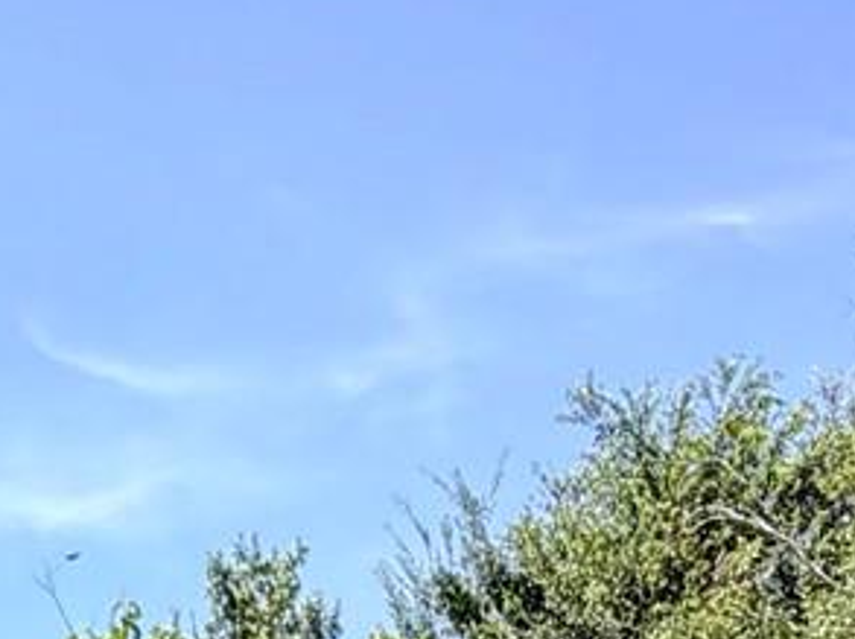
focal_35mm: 98
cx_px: 172
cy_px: 1322
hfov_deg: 19.8
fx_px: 2418
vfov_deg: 12.9
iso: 32
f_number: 2.2
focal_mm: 2.22
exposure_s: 1/770
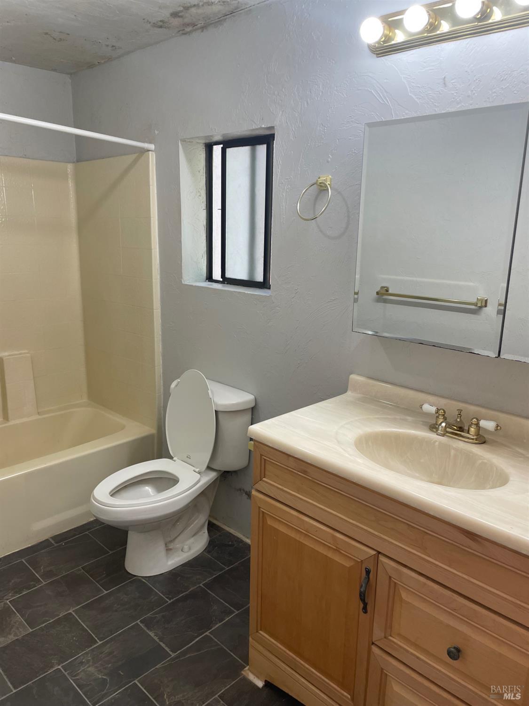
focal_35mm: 26
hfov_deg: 53.1
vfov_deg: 67.3
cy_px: 353
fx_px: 530
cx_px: 264
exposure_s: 1/120
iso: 80
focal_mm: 4.2
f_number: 1.6
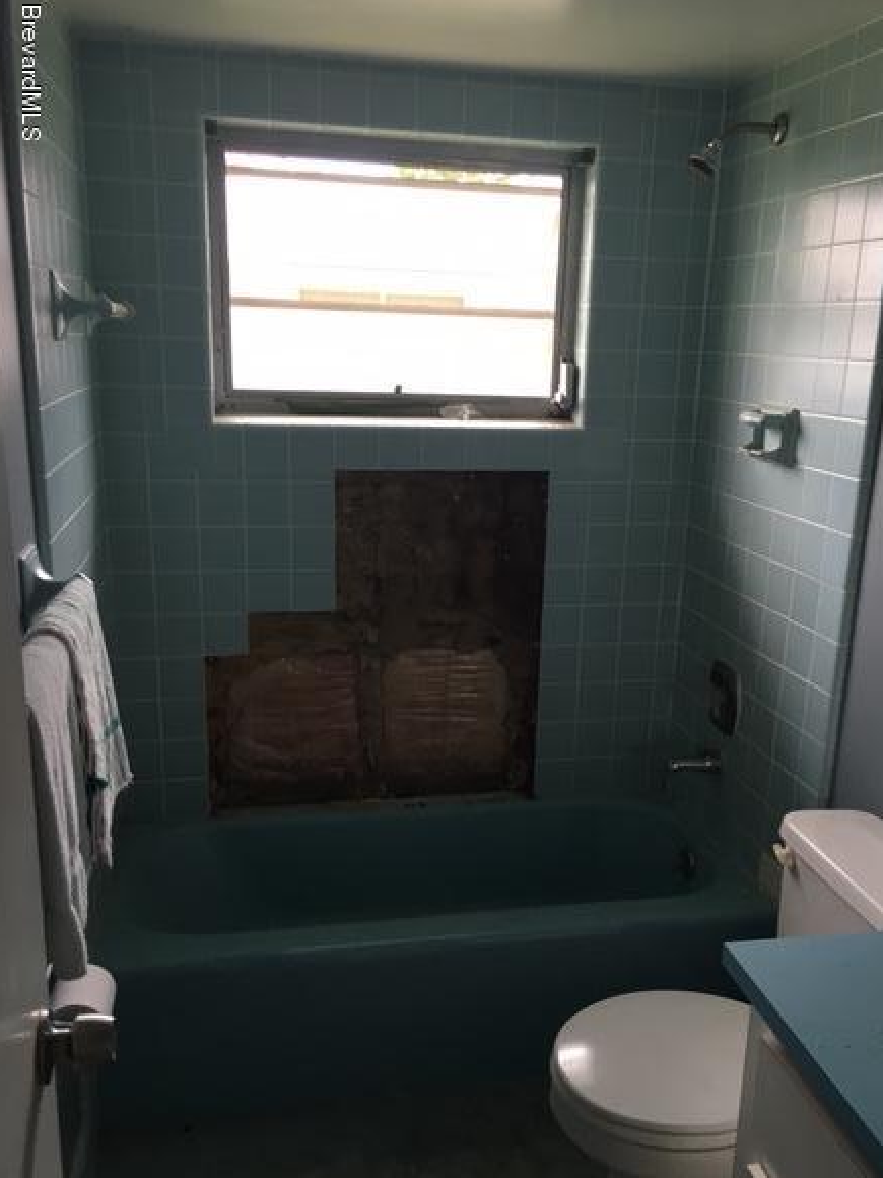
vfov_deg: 56.7
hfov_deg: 44.1
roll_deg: -1.3
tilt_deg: -16.6
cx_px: 477
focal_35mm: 32
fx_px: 1088
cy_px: 642
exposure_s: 1/30
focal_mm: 4.15
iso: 64
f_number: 2.2
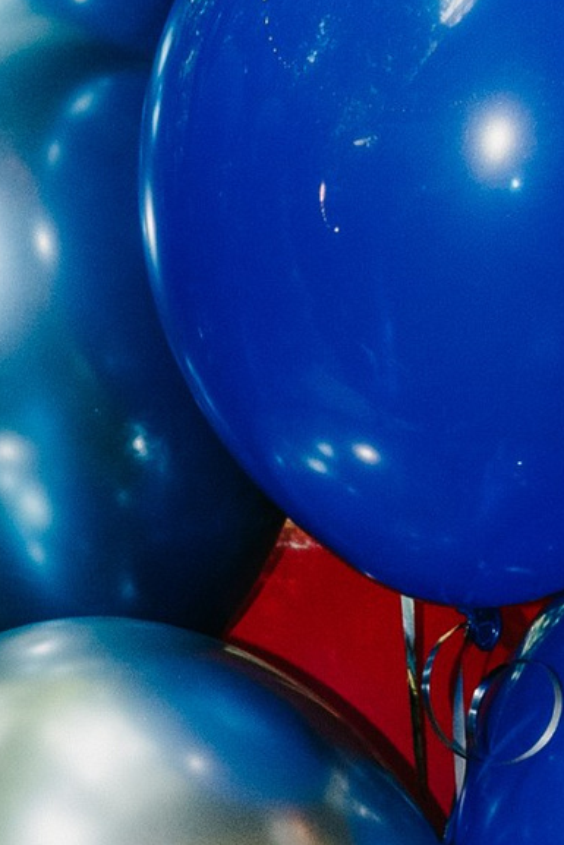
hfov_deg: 5.2
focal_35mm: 253
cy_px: 1199
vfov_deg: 8.0
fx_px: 5941
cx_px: -1059
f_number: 3.5
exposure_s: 1/160
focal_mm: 38
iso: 125
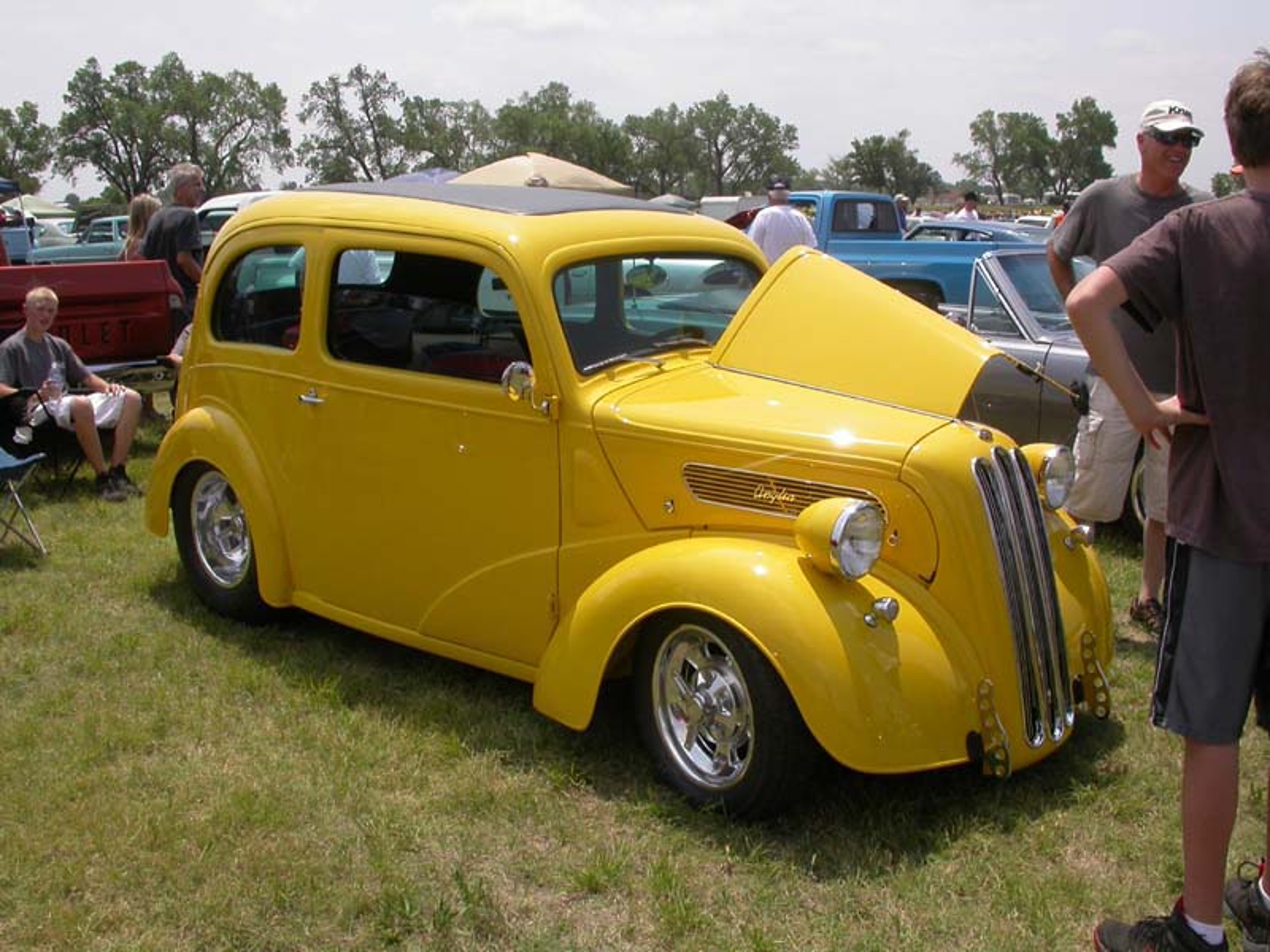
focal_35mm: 38
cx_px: 635
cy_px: 476
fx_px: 1394
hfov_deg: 49.0
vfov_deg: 37.7
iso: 100
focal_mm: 7.85
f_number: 7.5
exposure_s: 1/387
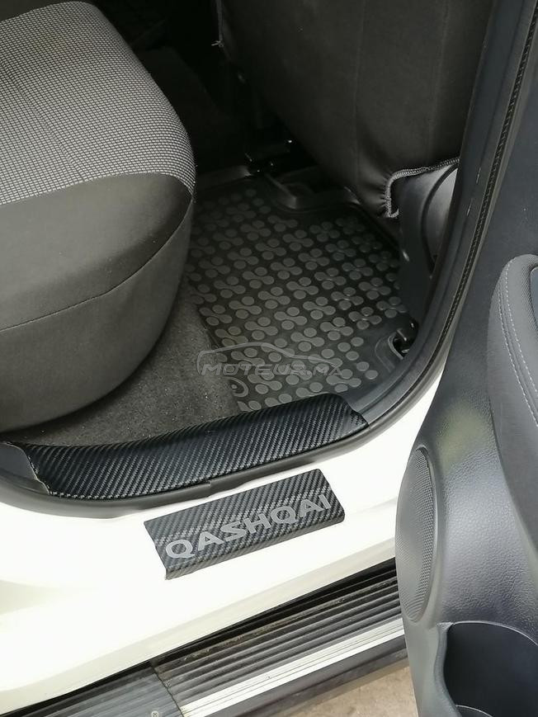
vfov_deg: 37.5
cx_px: 269
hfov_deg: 28.6
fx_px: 1057
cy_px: 358
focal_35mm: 51
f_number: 1.8
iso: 100
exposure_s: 1/50
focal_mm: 5.3
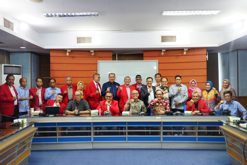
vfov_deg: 41.1
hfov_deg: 58.7
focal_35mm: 32
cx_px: 124
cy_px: 82
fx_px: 220
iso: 2500
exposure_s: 1/6
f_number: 13
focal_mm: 32
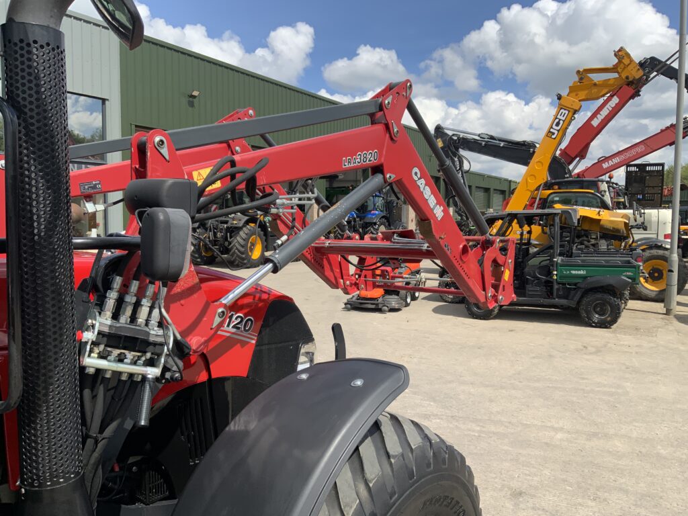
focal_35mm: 29
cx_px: 344
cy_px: 258
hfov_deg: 61.7
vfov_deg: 48.2
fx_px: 576
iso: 16
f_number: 1.8
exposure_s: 1/1675
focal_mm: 3
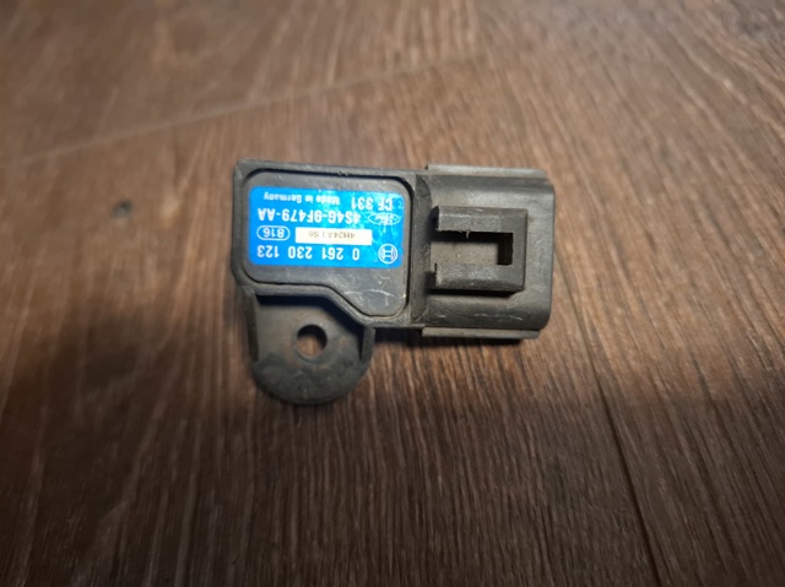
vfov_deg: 58.8
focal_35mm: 23
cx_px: 392
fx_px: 521
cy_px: 294
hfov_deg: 74.0
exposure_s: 1/25
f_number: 1.8
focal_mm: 5.54
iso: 500
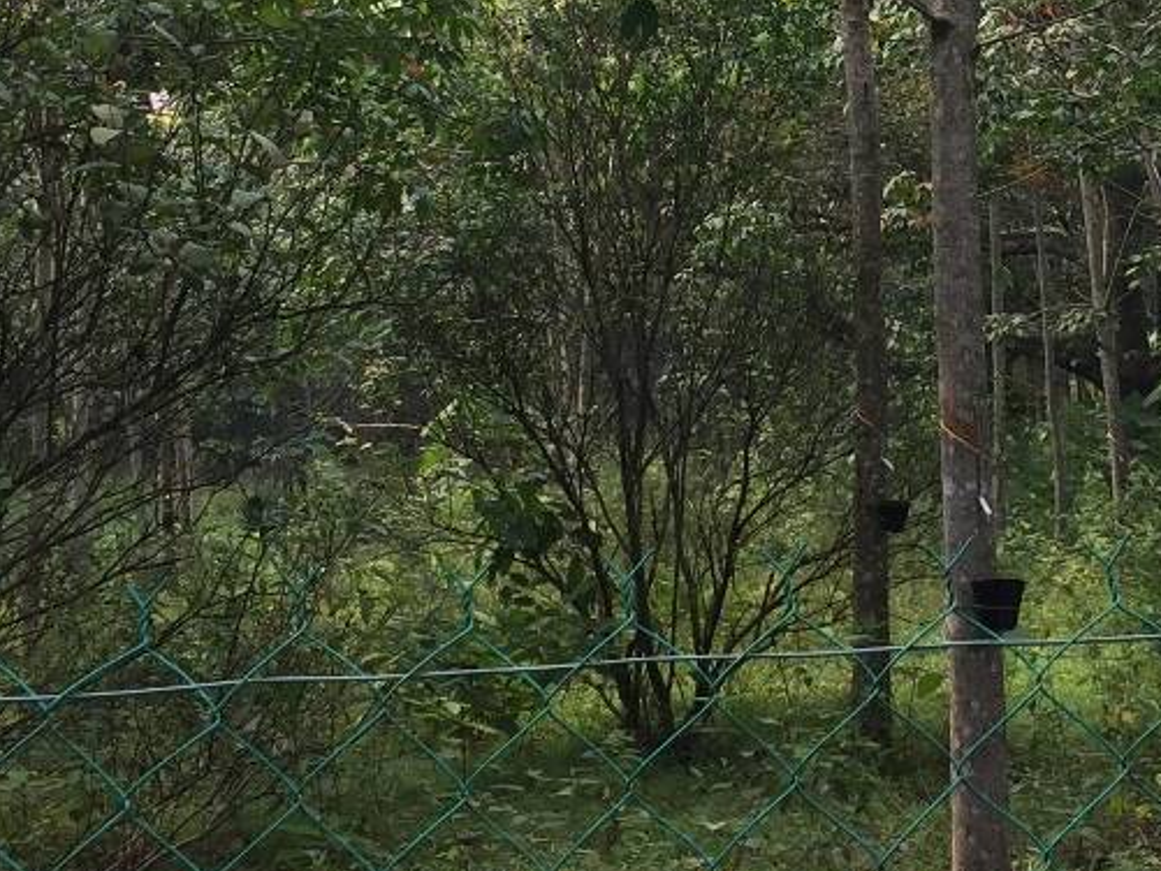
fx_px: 2852
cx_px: 951
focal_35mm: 85
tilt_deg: +5.3
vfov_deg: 17.2
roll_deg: -2.8
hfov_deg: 22.7
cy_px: 144
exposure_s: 1/455
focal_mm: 4.15
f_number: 2.2
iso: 32
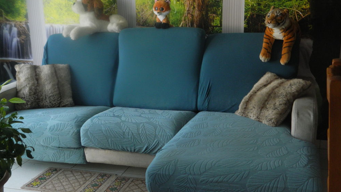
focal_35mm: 45
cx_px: 170
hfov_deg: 45.5
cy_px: 122
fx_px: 407
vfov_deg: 26.4
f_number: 3.5
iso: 220
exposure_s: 1/30
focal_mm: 7.3
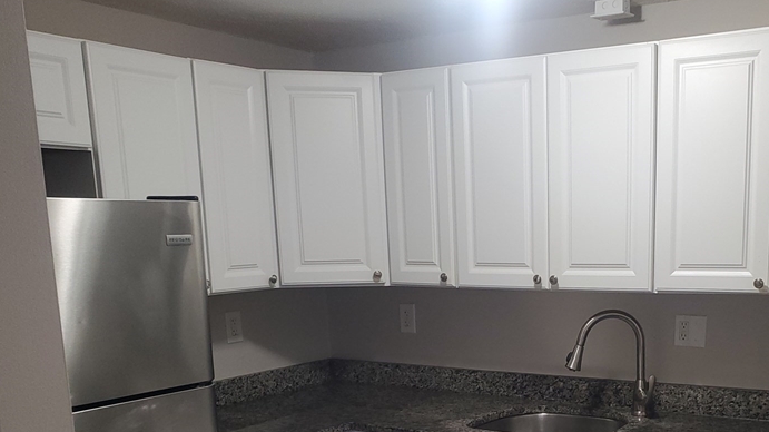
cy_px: 404
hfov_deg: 47.3
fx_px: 856
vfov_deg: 27.1
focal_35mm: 42
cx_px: 536
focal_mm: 4.3
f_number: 2.4
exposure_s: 1/30
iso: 100
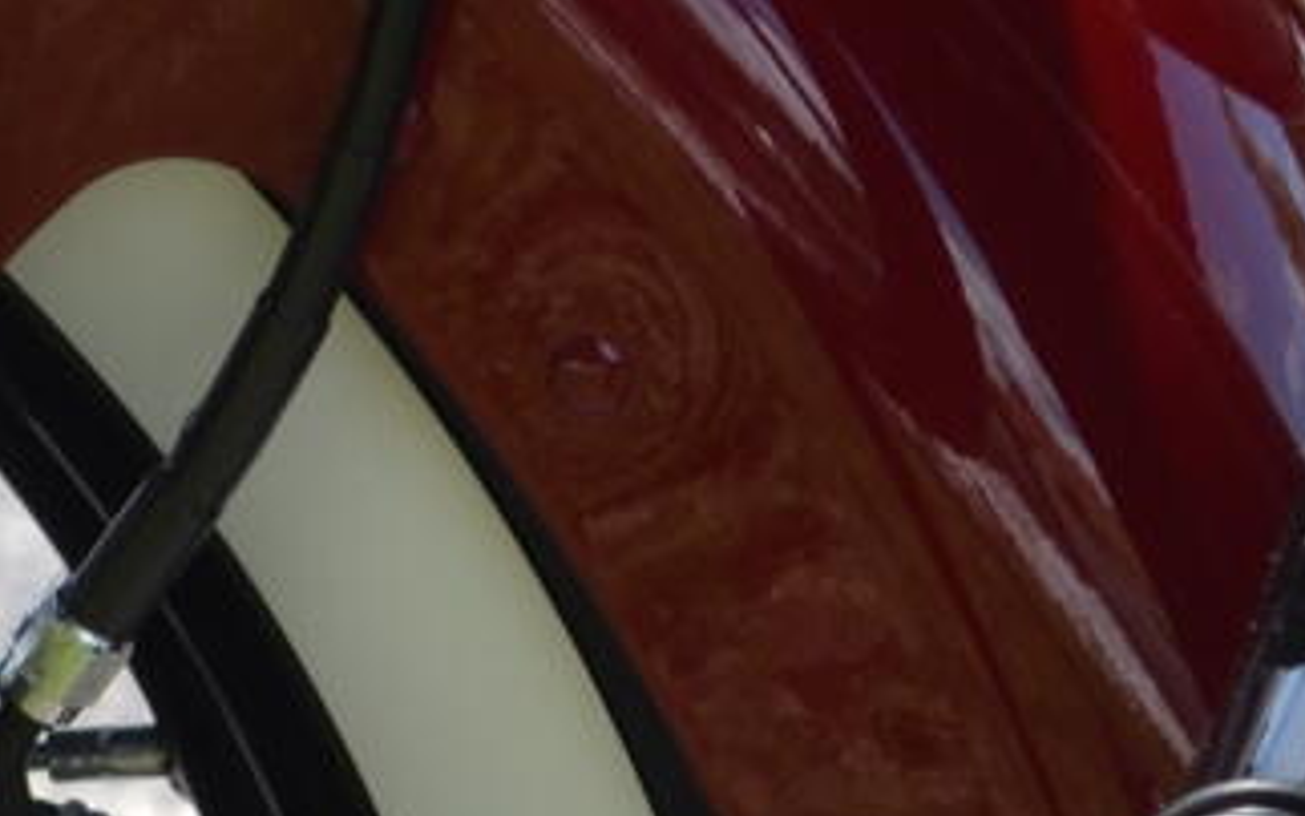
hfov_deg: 4.0
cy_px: 685
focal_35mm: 521
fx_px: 18538
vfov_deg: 2.5
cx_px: -1071
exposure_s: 1/160
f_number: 6.3
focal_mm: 55
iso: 100
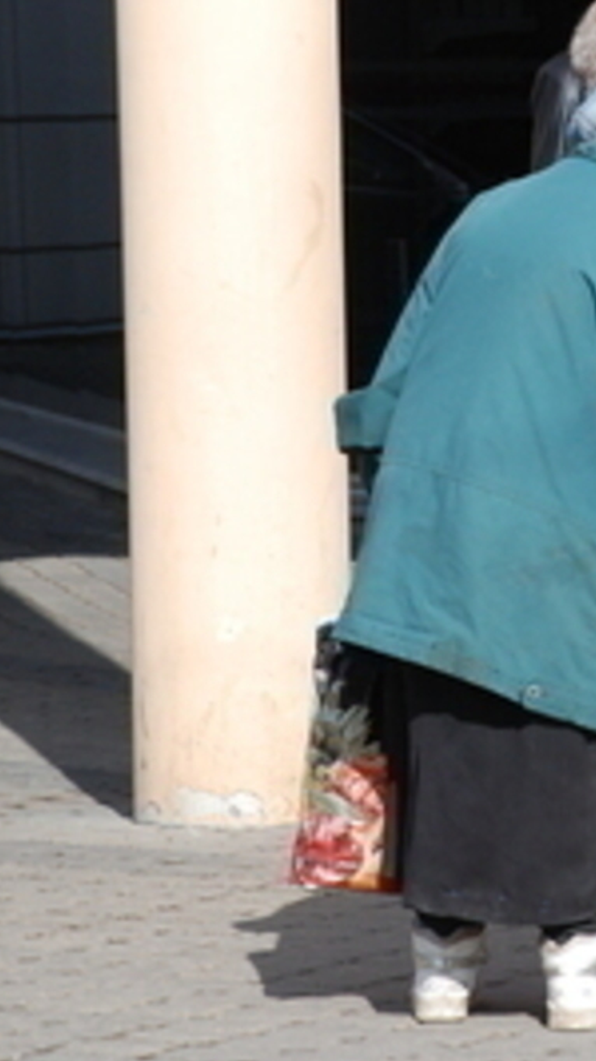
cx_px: 678
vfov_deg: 7.7
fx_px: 7895
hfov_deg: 4.3
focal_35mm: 281
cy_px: 452
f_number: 5.6
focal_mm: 95
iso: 400
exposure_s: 1/1000
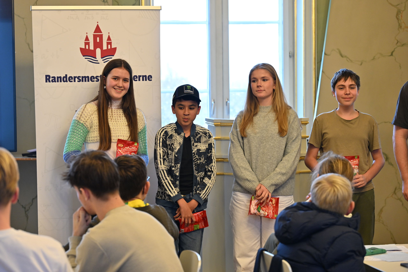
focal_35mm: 105
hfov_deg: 19.5
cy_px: 136
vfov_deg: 13.0
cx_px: 204
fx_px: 1190
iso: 1400
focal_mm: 105
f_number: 4
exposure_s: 1/60
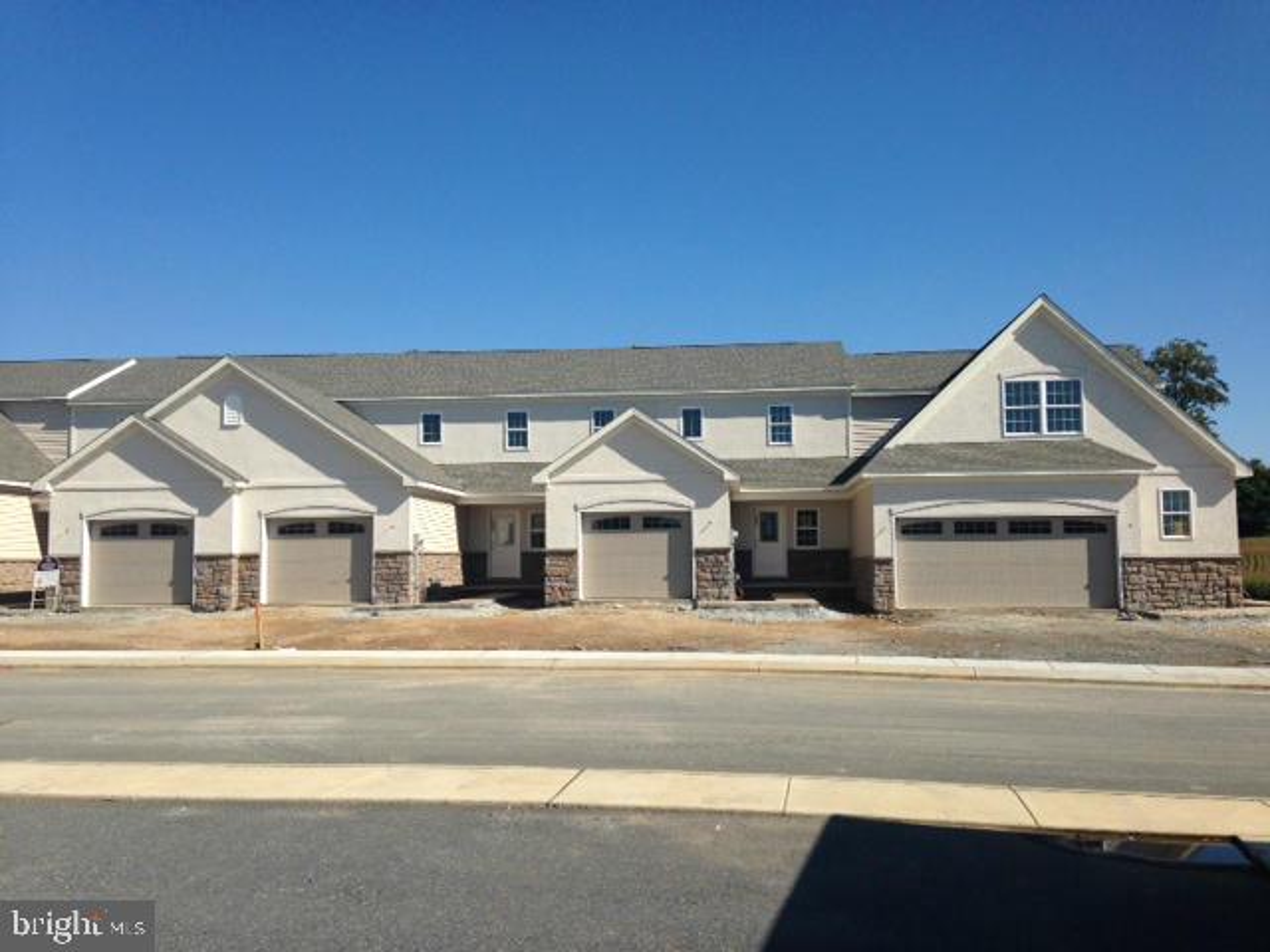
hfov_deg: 55.4
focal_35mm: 33
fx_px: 1211
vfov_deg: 42.9
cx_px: 635
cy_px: 476
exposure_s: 1/2088
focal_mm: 4.12
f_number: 2.4
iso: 50
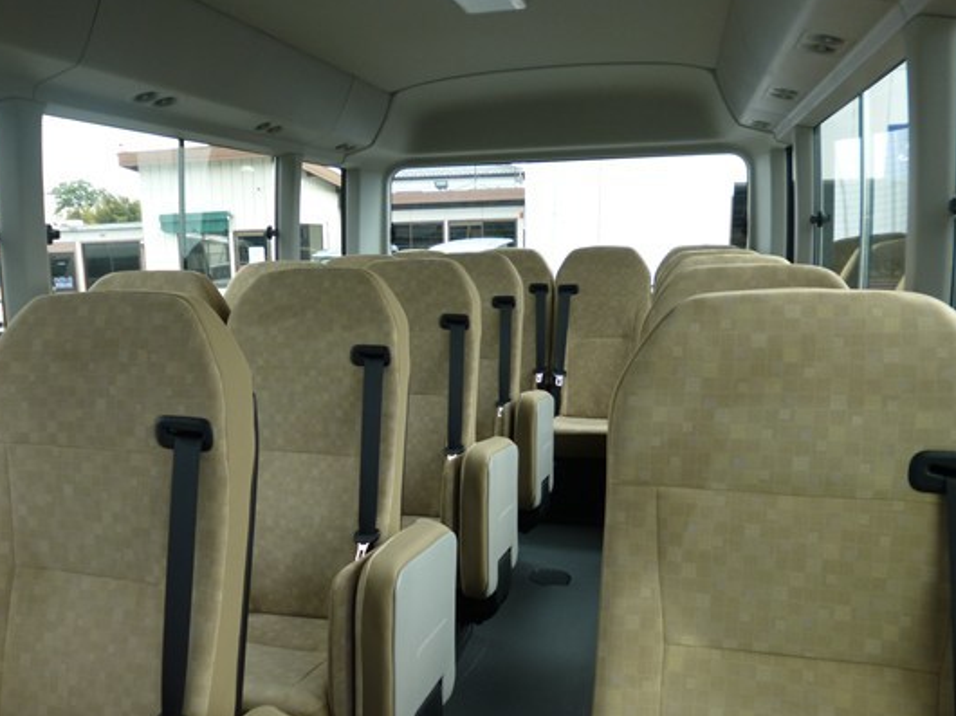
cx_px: 408
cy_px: 417
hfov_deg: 61.4
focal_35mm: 29
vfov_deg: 48.0
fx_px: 801
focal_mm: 4.3
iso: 100
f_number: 2.8
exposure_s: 1/200
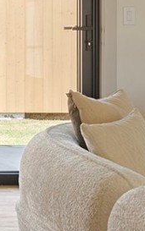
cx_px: -259
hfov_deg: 8.9
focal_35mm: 126
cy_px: 29
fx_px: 795
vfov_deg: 16.4
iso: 250
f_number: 9
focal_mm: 33
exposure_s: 1/20
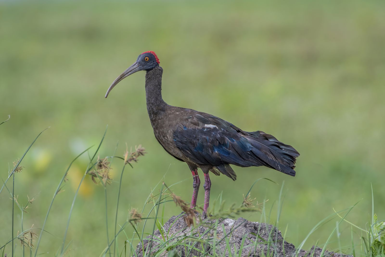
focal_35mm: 750
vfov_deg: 1.8
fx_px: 8019
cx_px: 192
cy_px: 128
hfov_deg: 2.8
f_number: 7.1
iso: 450
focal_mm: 500
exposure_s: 1/640
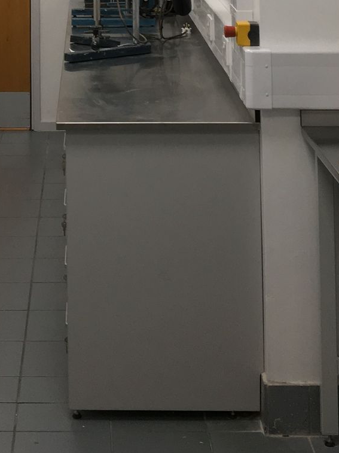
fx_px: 1202
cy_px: -196
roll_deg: +1.0
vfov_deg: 19.1
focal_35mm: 92
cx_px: 52
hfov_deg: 15.9
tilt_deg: +2.0
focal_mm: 4.15
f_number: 2.2
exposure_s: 1/50
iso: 32
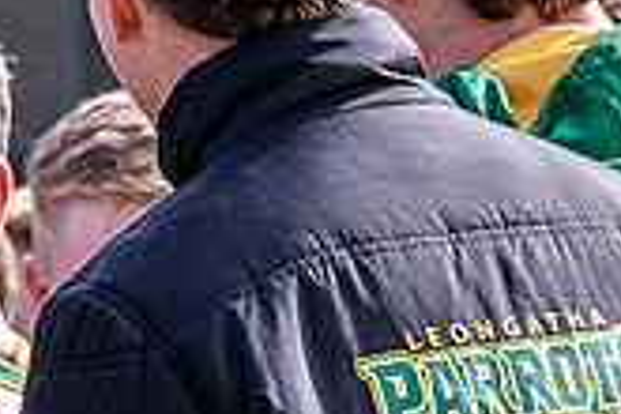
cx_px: -88
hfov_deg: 1.3
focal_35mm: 1599
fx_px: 27581
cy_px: 343
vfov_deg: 0.9
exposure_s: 1/1600
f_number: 5.6
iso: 1400
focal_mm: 135
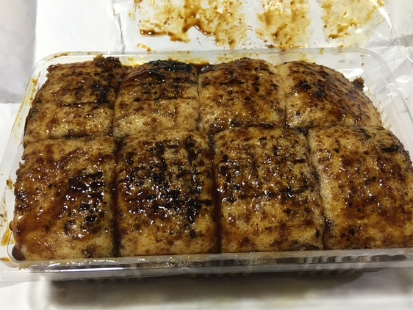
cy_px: 167
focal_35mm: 33
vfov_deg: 42.9
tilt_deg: -53.4
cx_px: 210
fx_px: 394
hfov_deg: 55.3
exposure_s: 1/30
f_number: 2.2
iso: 100
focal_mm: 4.15
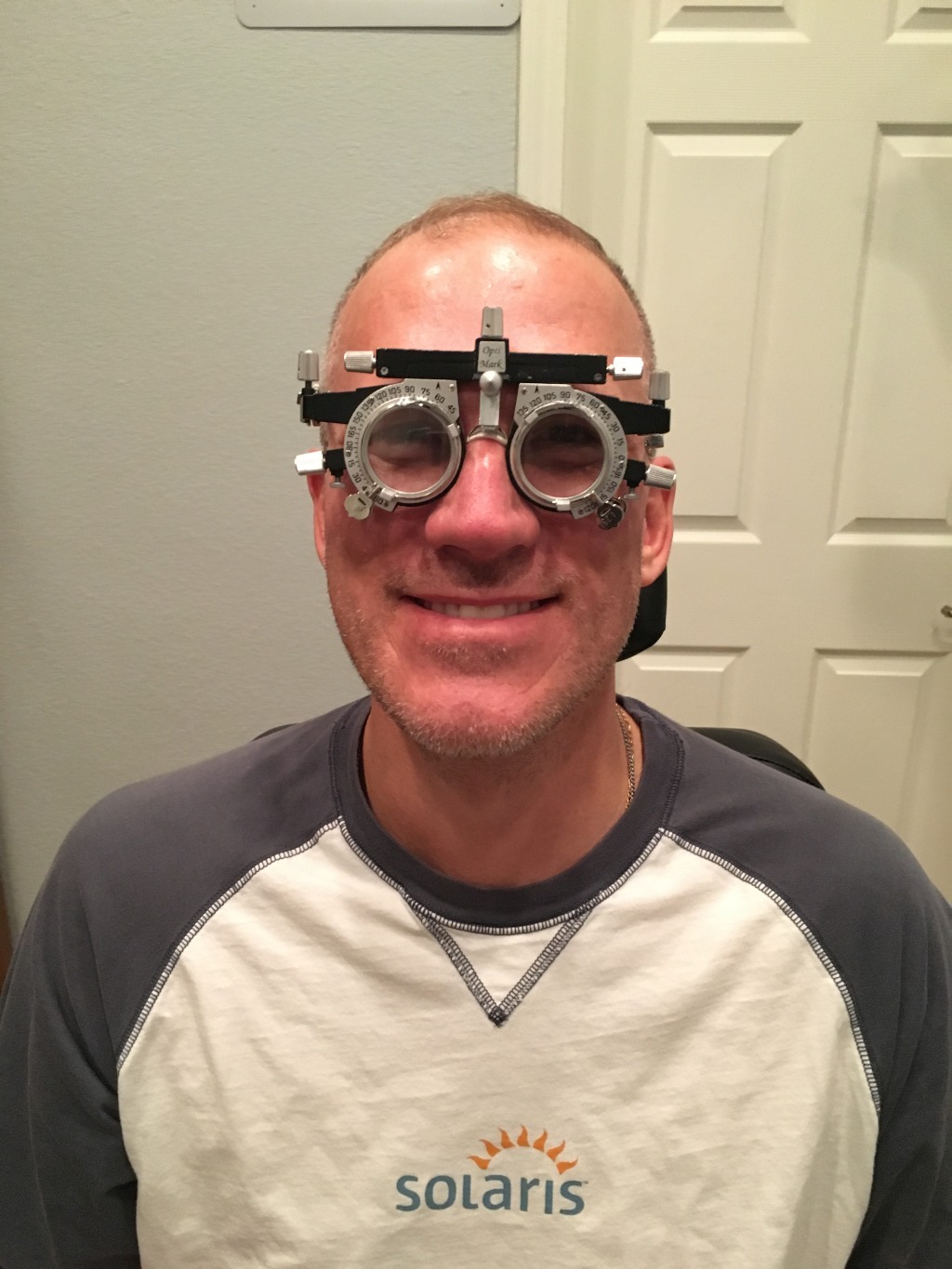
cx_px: 476
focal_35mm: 29
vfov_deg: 61.7
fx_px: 1063
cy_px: 634
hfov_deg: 48.2
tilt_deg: -18.9
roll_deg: -0.1
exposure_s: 1/15
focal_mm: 4.15
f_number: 2.2
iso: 250
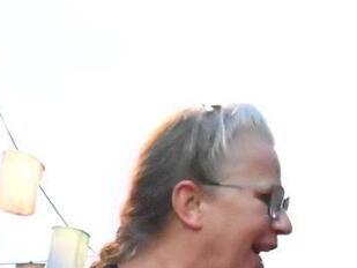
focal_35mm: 105
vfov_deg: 13.6
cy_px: 337
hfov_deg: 18.1
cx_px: 379
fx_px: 1083
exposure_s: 1/400
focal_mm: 23
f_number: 10
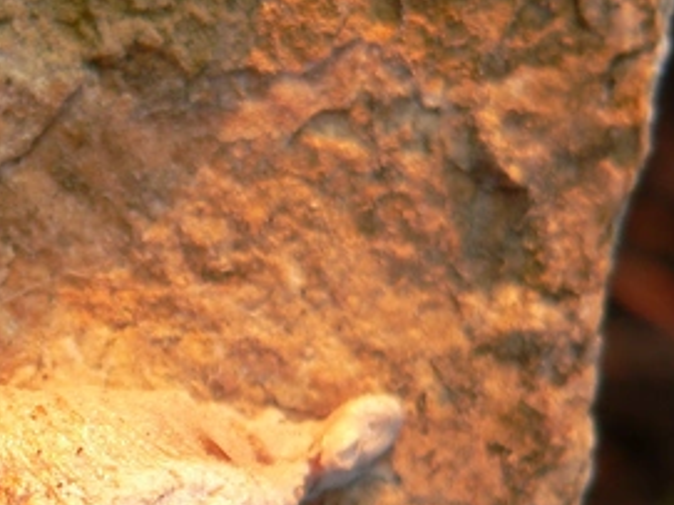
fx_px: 3678
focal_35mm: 189
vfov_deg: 7.8
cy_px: 450
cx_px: -47
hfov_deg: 10.4
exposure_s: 1/100
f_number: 2.8
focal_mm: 13.3
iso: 100
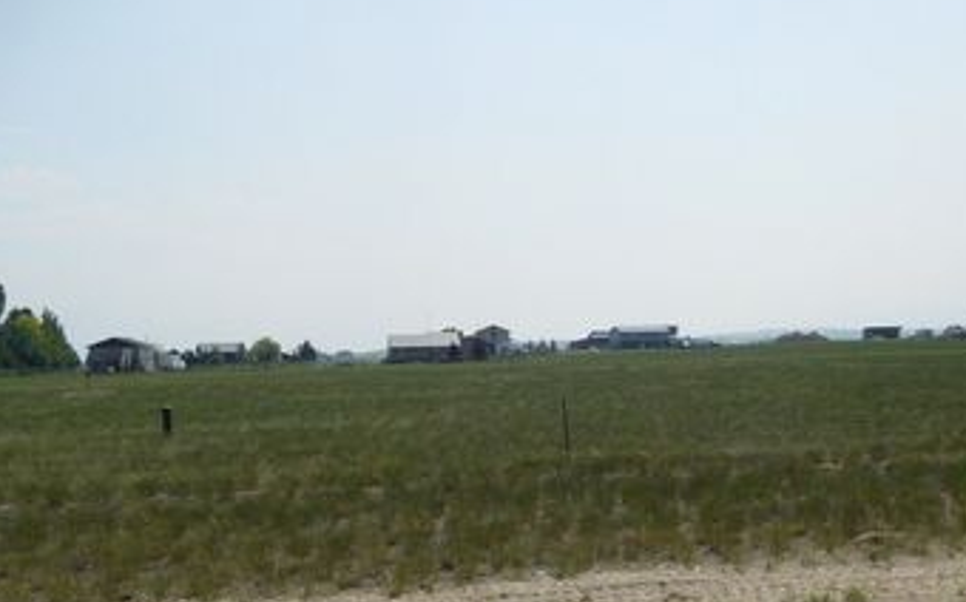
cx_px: 560
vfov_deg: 31.8
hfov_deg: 50.2
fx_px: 1026
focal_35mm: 39
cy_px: 487
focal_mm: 4.5
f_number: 6.8
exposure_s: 1/800
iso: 125
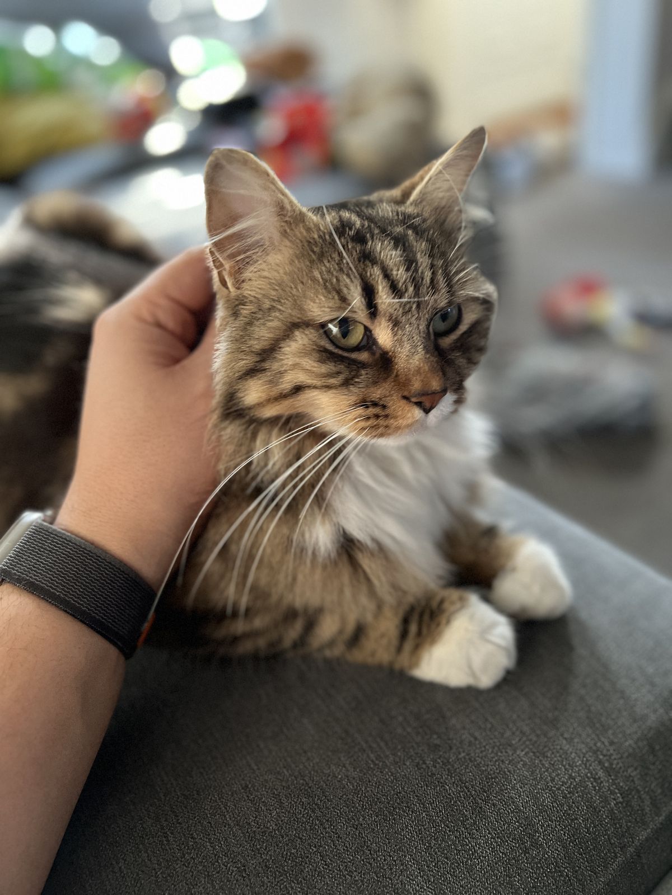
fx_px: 673
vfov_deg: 67.3
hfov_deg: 53.1
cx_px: 336
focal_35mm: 26
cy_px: 448
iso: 500
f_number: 1.5
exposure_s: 1/44
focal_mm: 5.7
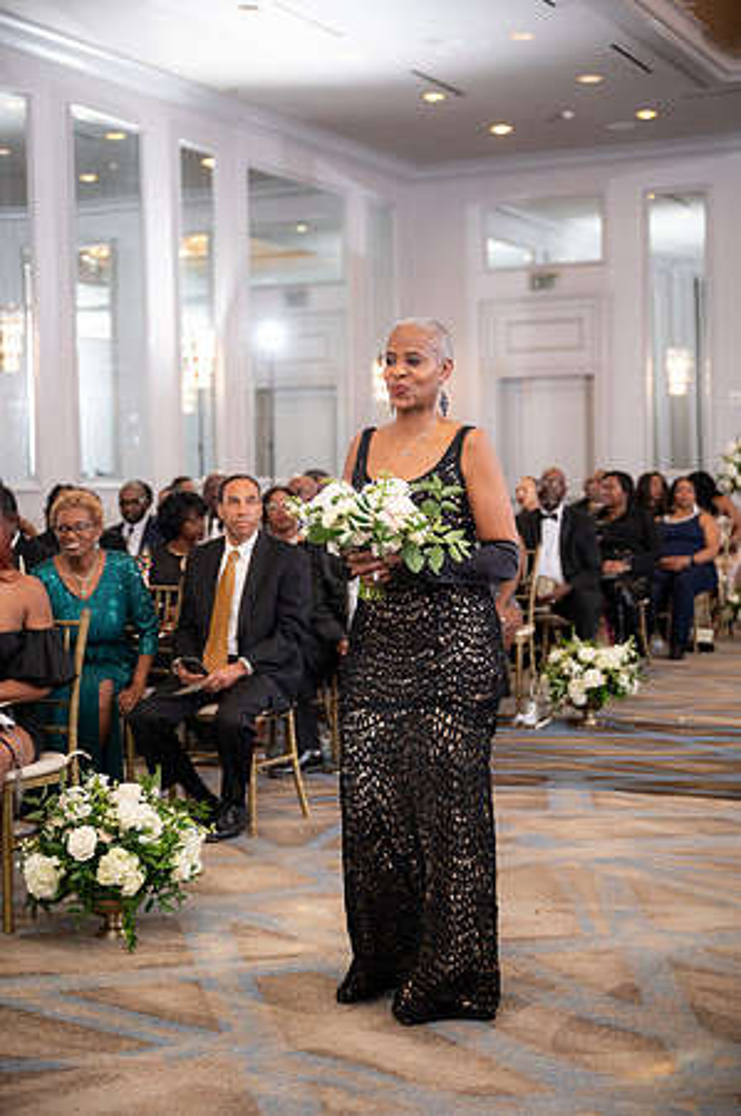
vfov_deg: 37.6
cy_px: 558
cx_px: 370
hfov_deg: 25.5
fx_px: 1640
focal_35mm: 53
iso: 1250
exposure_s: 1/200
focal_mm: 53
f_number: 2.8
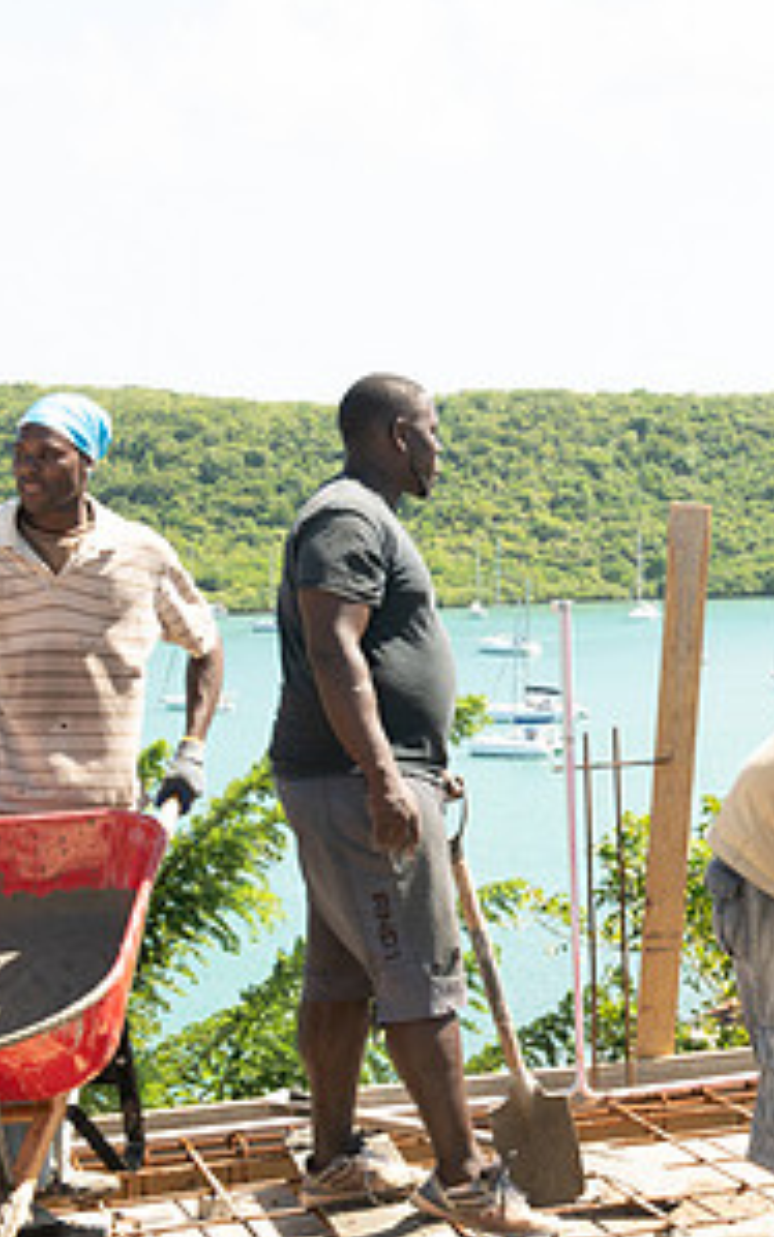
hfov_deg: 13.5
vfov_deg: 21.8
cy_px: 743
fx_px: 3205
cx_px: 869
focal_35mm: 95
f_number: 13
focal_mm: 48
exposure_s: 1/125
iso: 80
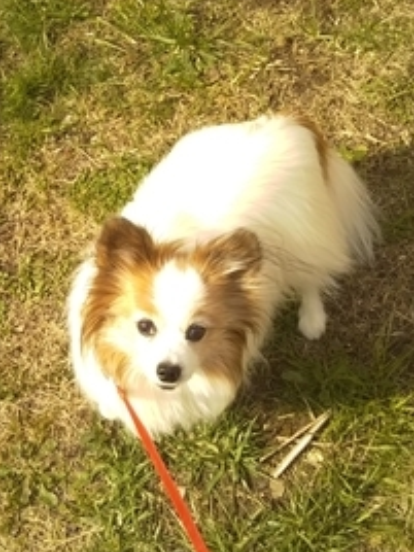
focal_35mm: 56
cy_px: 231
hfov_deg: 25.9
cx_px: 133
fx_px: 893
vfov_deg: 34.3
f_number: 2.2
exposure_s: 1/486
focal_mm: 4
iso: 40
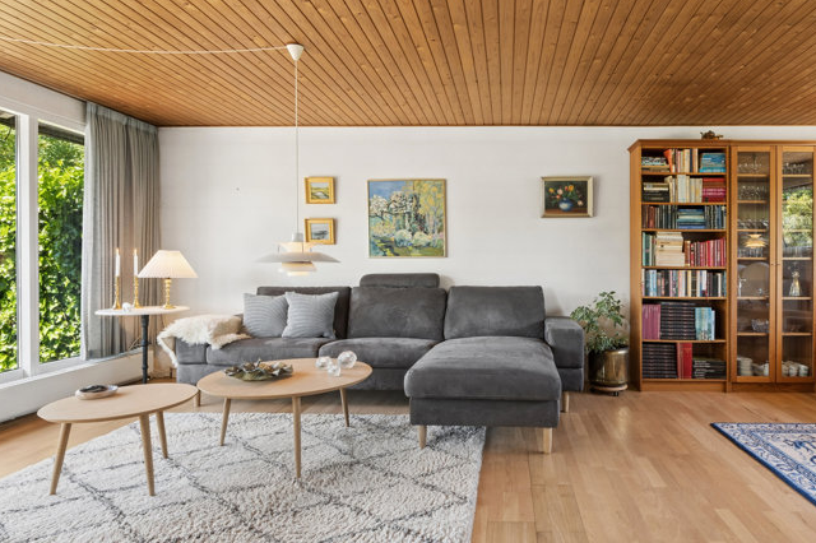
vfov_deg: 60.3
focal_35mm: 21
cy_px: 271
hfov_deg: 81.4
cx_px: 486
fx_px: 467
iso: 500
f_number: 8
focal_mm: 11
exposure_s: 1/125
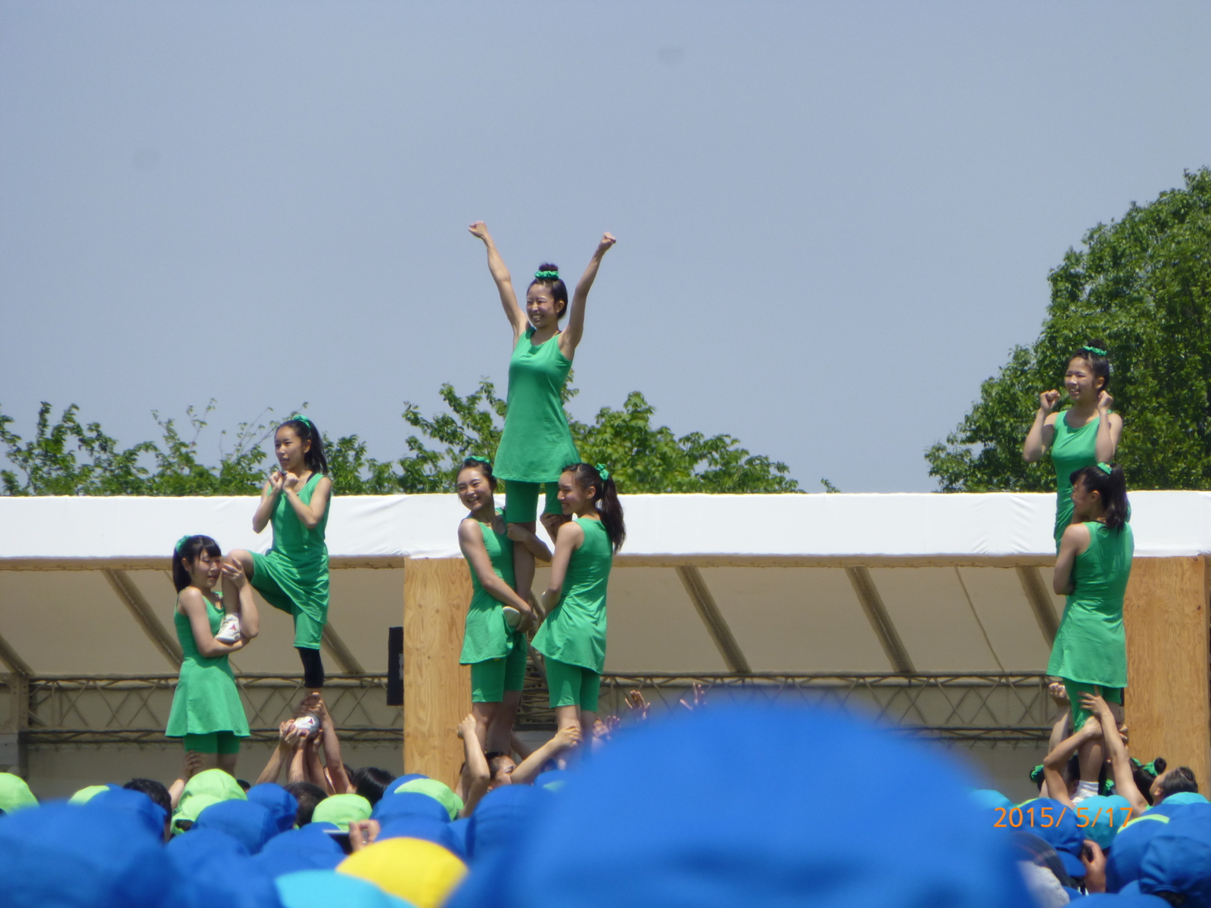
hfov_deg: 4.1
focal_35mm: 480
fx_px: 16792
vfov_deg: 3.1
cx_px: 606
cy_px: 454
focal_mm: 86
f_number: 6.4
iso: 100
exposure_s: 1/500
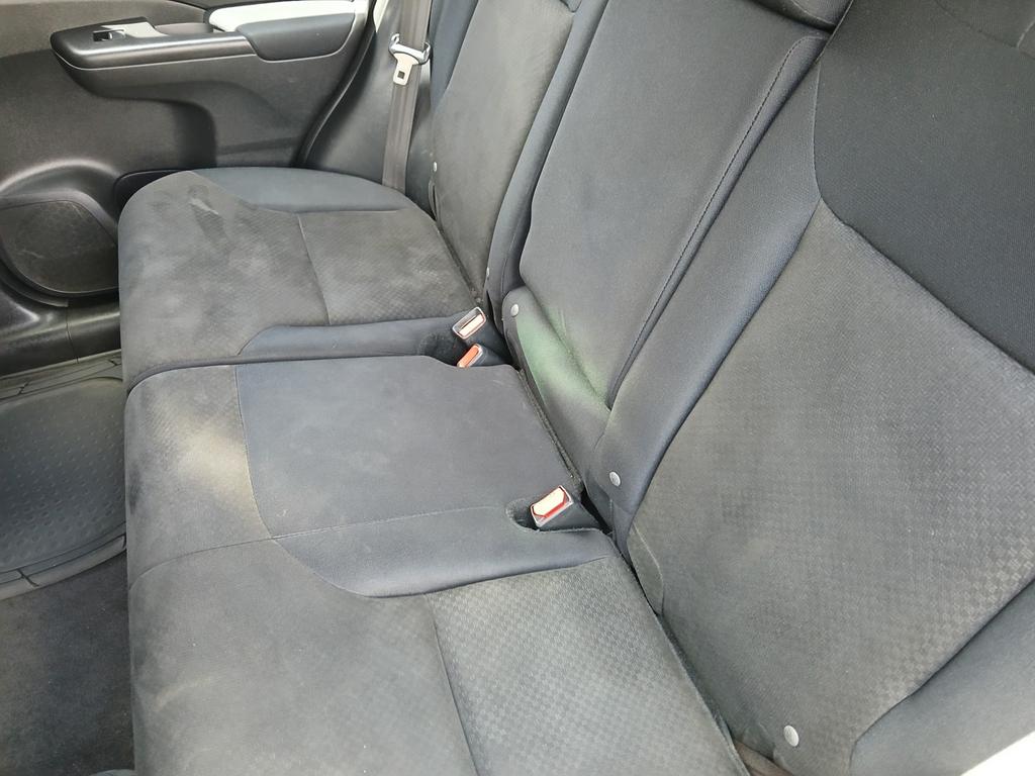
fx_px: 777
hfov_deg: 67.3
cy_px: 388
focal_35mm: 26
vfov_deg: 53.1
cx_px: 518
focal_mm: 3.98
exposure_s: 1/24
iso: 250
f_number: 1.8
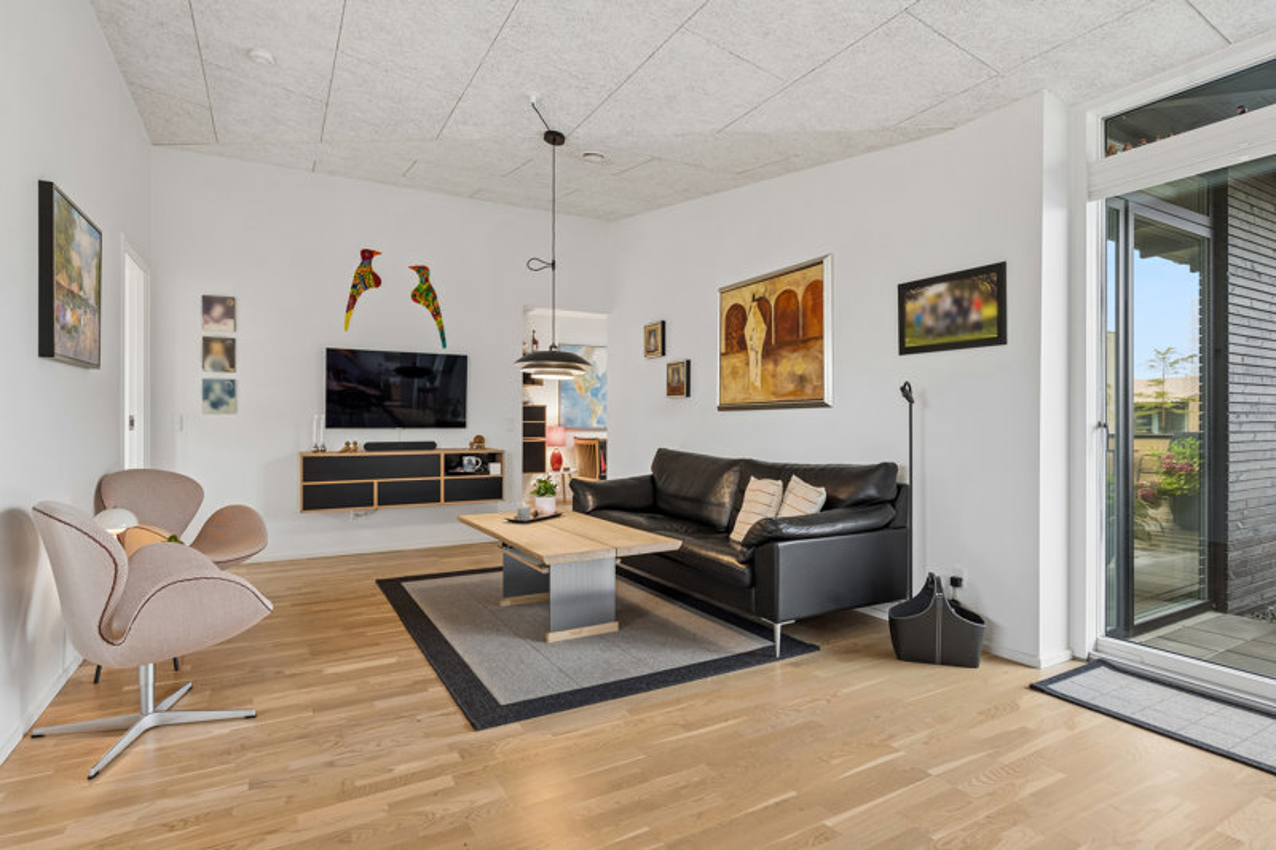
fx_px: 656
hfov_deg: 88.4
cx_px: 638
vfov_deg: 65.9
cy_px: 425
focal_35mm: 18
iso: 200
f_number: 8
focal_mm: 18.5
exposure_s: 1/3.33
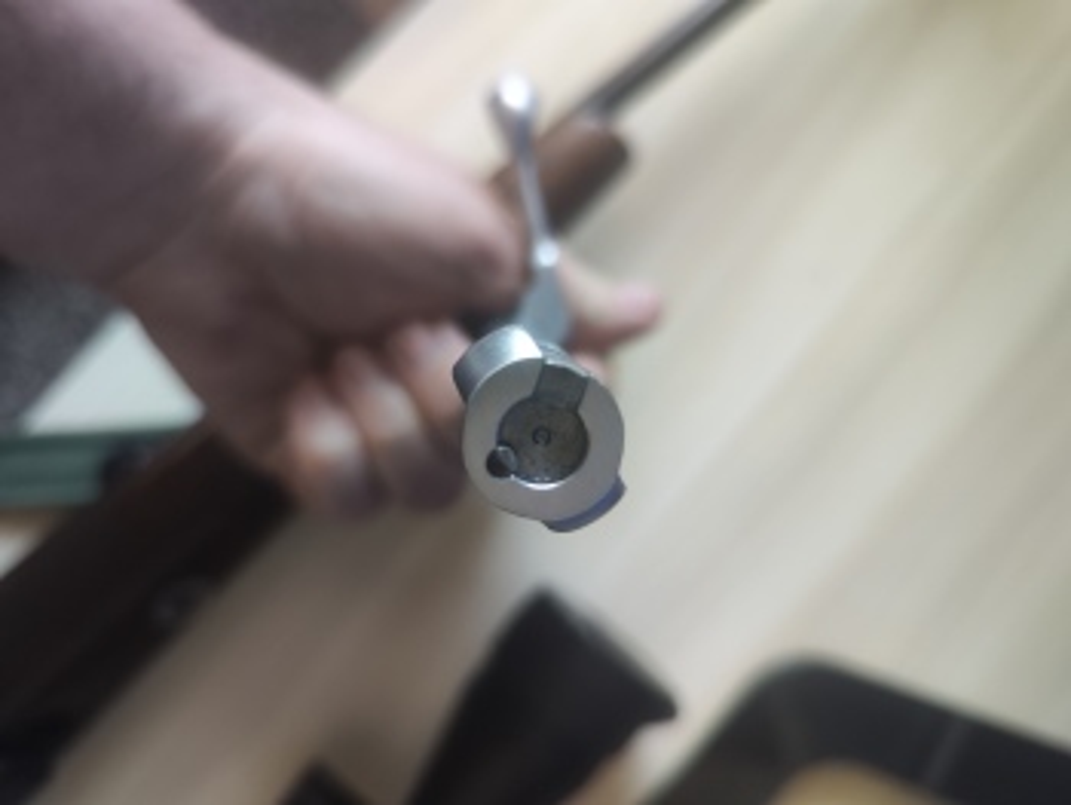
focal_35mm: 23
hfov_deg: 73.9
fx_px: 712
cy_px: 402
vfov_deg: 58.9
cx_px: 536
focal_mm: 7.01
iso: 1400
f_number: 1.69
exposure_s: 1/65.2
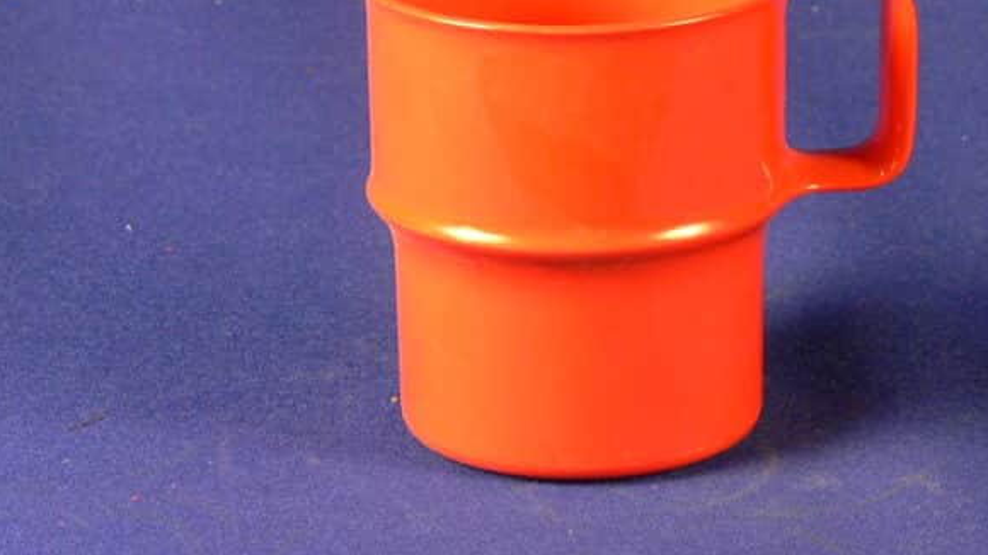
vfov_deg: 6.5
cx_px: 593
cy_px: 94
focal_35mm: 186
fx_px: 4872
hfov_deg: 11.6
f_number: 3.2
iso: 200
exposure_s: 1/30
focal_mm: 17.1
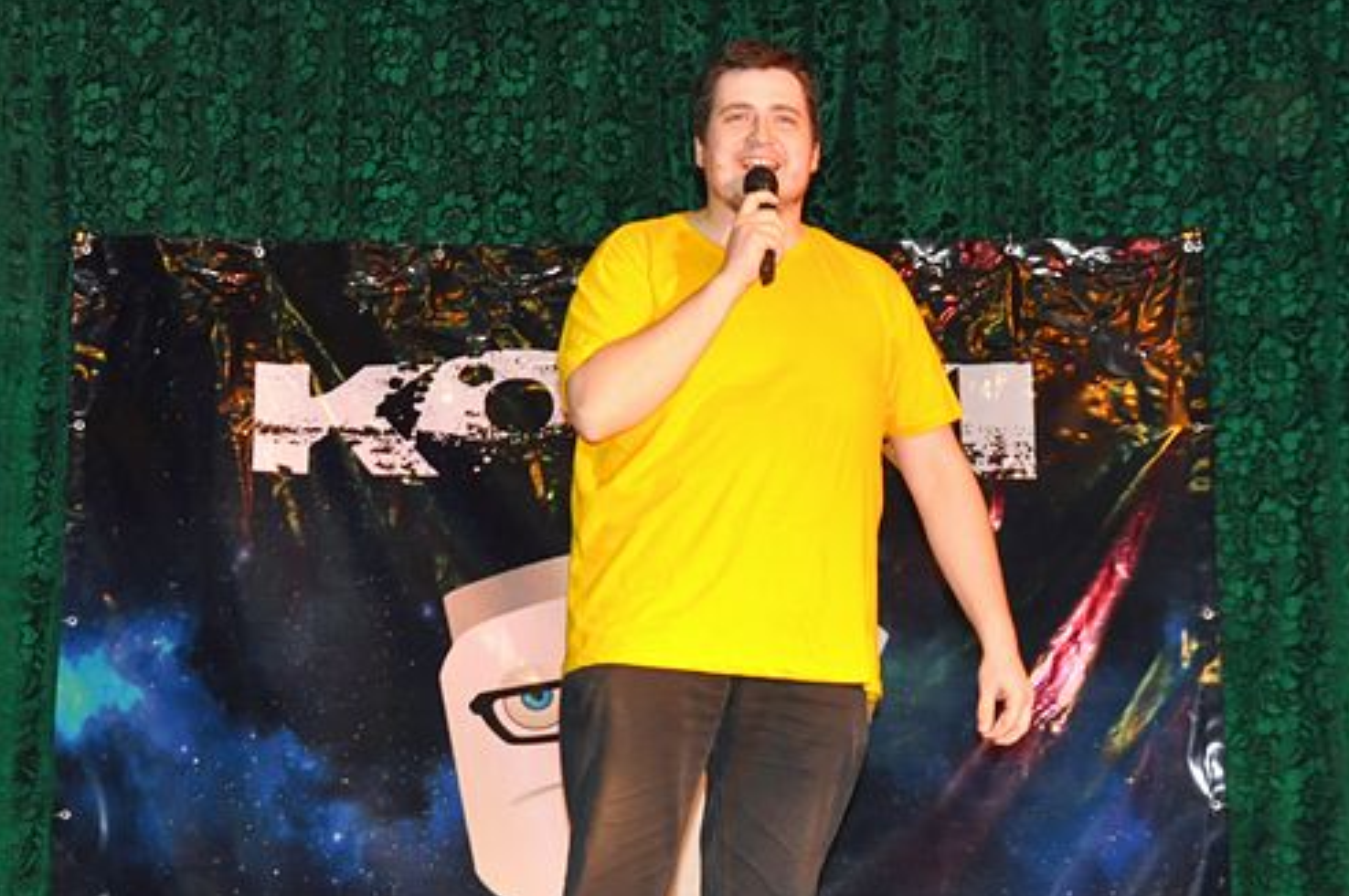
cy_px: 497
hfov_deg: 24.5
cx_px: 724
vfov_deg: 16.4
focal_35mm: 83
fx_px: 3107
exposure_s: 1/60
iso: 1000
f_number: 4.2
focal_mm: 32
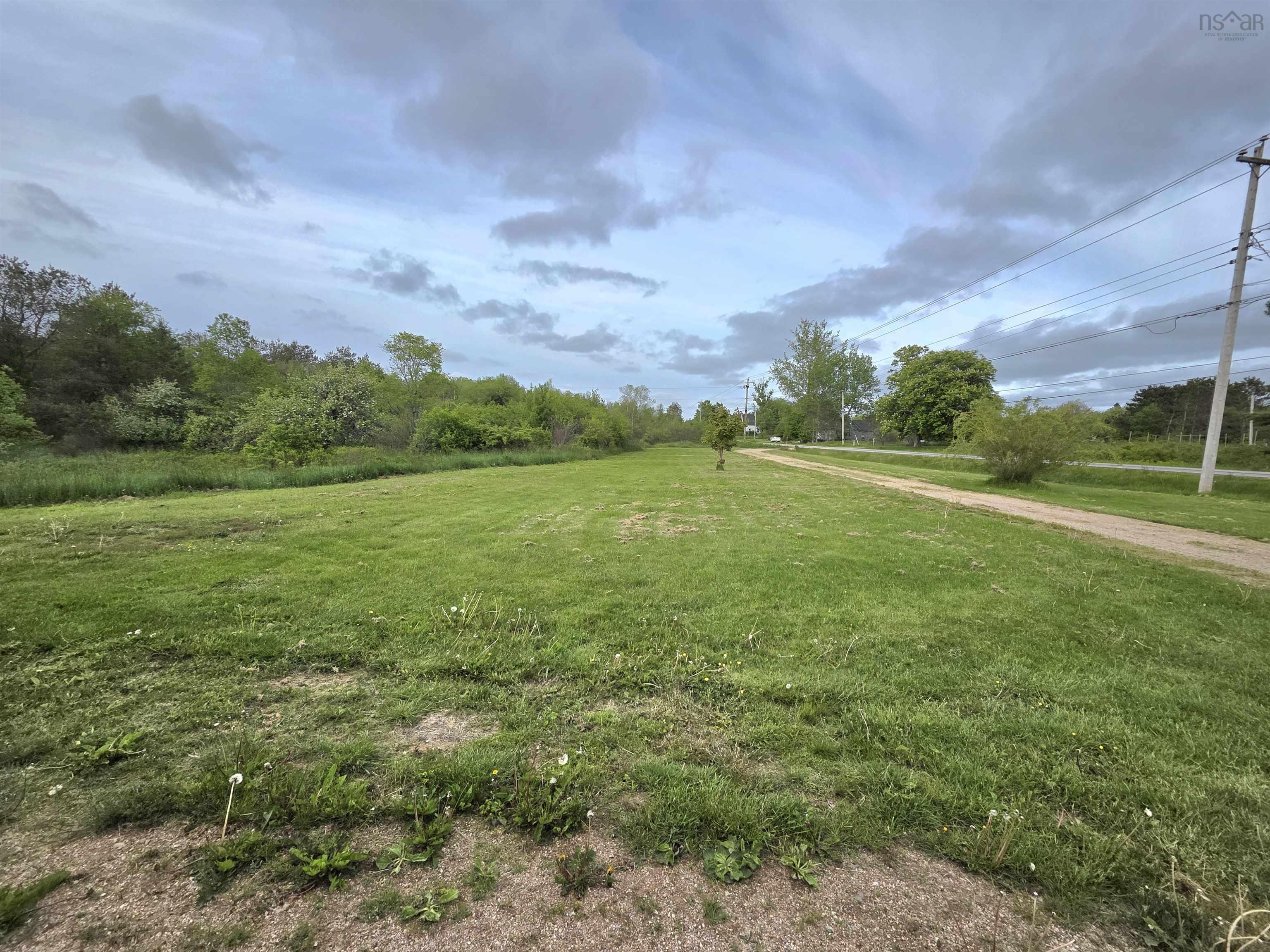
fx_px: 477
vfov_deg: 89.9
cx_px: 635
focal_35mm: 13
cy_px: 476
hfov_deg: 106.2
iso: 40
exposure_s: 1/1667
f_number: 1.9
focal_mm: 2.2
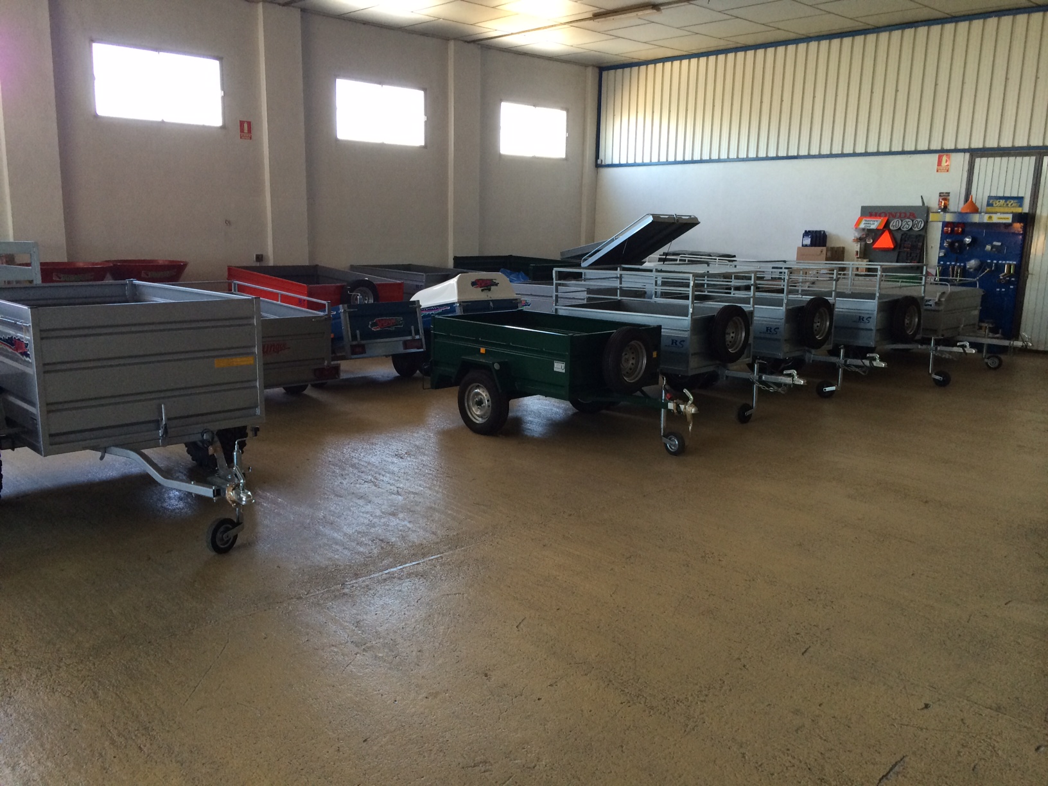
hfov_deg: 60.0
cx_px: 524
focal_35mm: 30
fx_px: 908
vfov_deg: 46.8
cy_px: 393
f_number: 2.2
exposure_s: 1/30
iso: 64
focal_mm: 4.12
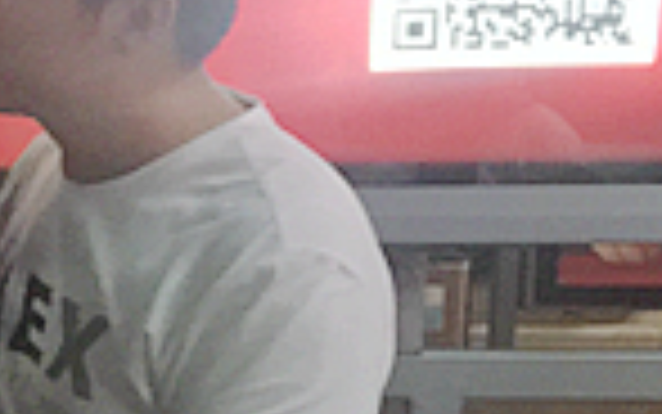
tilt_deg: -10.4
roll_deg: +0.0
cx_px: -549
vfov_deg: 11.2
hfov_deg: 15.4
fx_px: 2076
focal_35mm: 115
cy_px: 484
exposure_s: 1/8
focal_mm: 4.15
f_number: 2.2
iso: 160
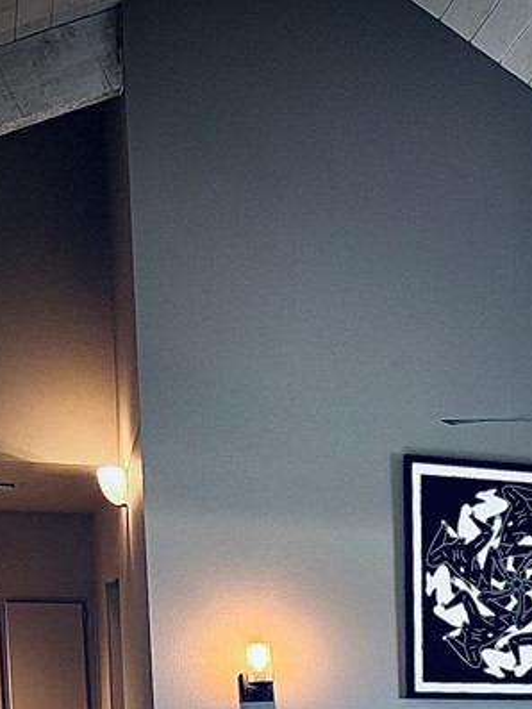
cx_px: 616
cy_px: 827
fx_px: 1372
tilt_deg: -4.8
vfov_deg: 26.2
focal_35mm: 67
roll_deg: +0.5
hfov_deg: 20.7
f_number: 1.5
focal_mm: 5.7
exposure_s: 1/60
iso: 125
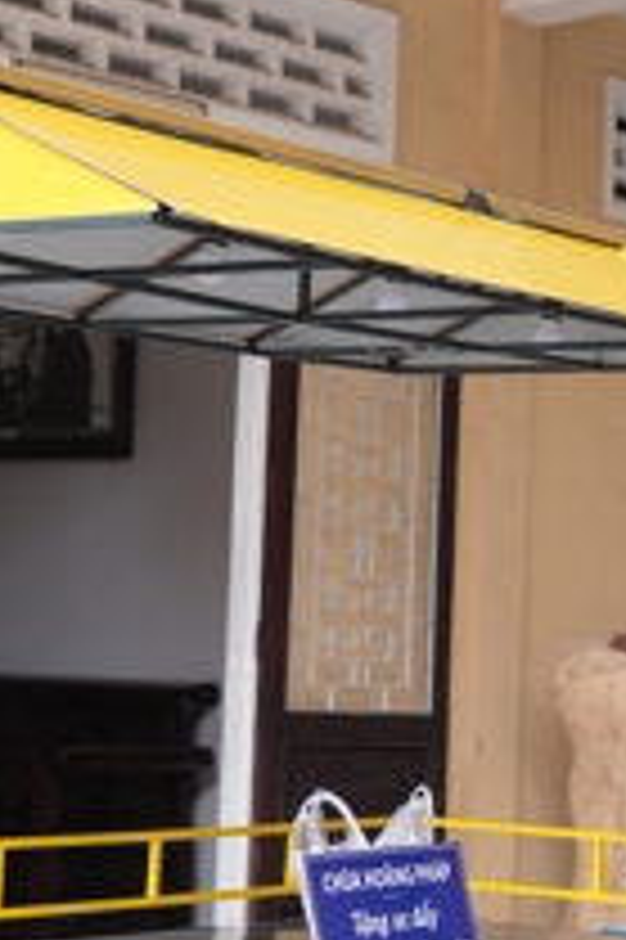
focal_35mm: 109
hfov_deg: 12.4
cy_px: 499
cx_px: 610
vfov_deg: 18.8
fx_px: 2848
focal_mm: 35
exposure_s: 1/500
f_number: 2.8
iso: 500
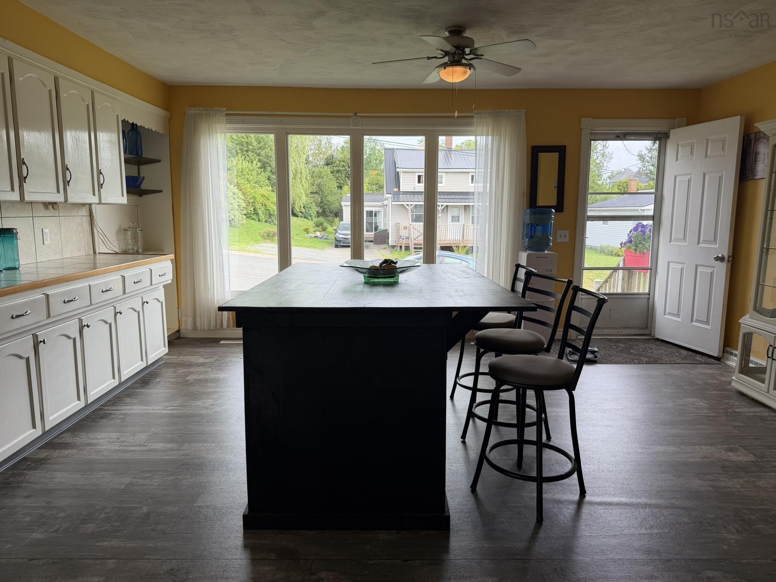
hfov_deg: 71.6
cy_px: 291
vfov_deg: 56.8
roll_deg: +0.0
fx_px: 538
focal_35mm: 24
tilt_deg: -8.2
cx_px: 388
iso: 80
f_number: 1.78
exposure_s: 1/395
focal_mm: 6.76
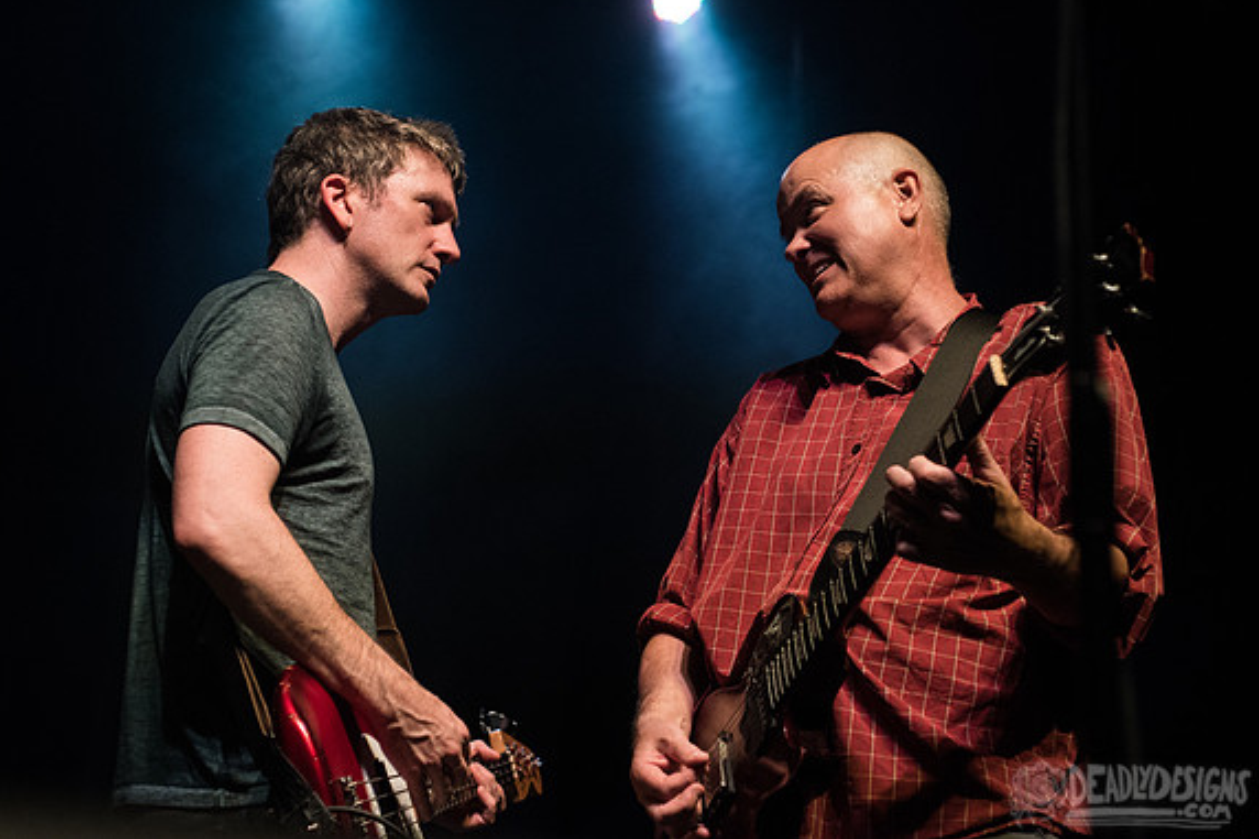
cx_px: 632
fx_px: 2482
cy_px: 415
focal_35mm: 71
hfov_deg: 28.5
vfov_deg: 19.2
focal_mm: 70
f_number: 4
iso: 3200
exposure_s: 1/640
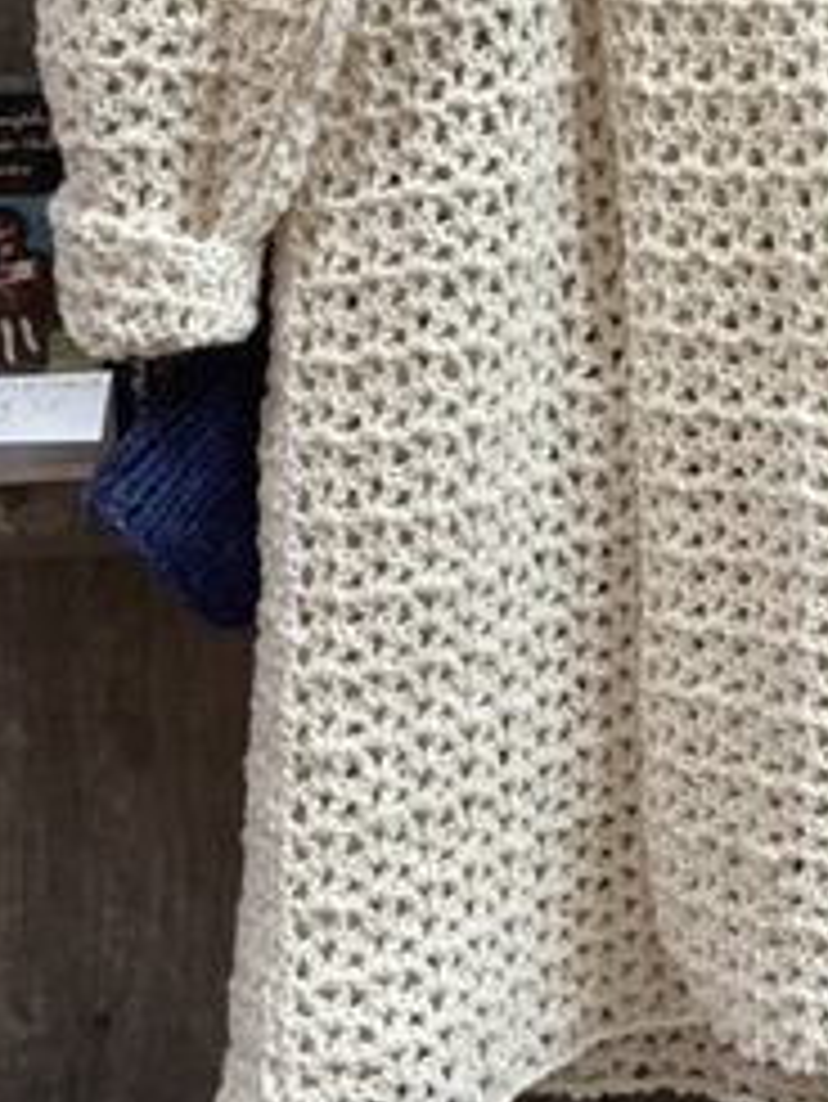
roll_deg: +1.8
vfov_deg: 23.3
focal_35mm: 81
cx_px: 819
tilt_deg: -9.6
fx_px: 2581
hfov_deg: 17.8
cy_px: 67
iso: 200
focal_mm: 3.3
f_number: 2.4
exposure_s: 1/60
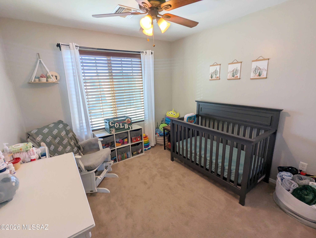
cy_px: 119
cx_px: 158
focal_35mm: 16
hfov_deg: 94.4
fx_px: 146
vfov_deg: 78.2
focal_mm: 2.35
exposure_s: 1/72.5
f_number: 2.2
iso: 61
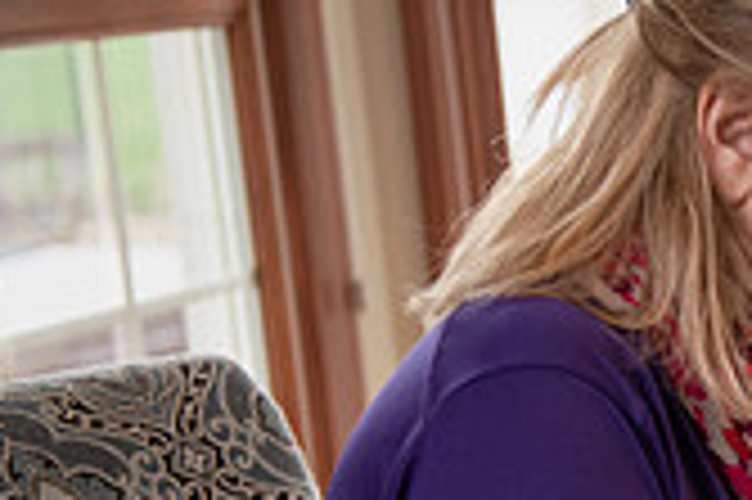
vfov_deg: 9.3
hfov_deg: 13.1
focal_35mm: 146
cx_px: 1216
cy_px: 475
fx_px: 3047
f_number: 2.8
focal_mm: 42
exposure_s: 1/250
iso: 500
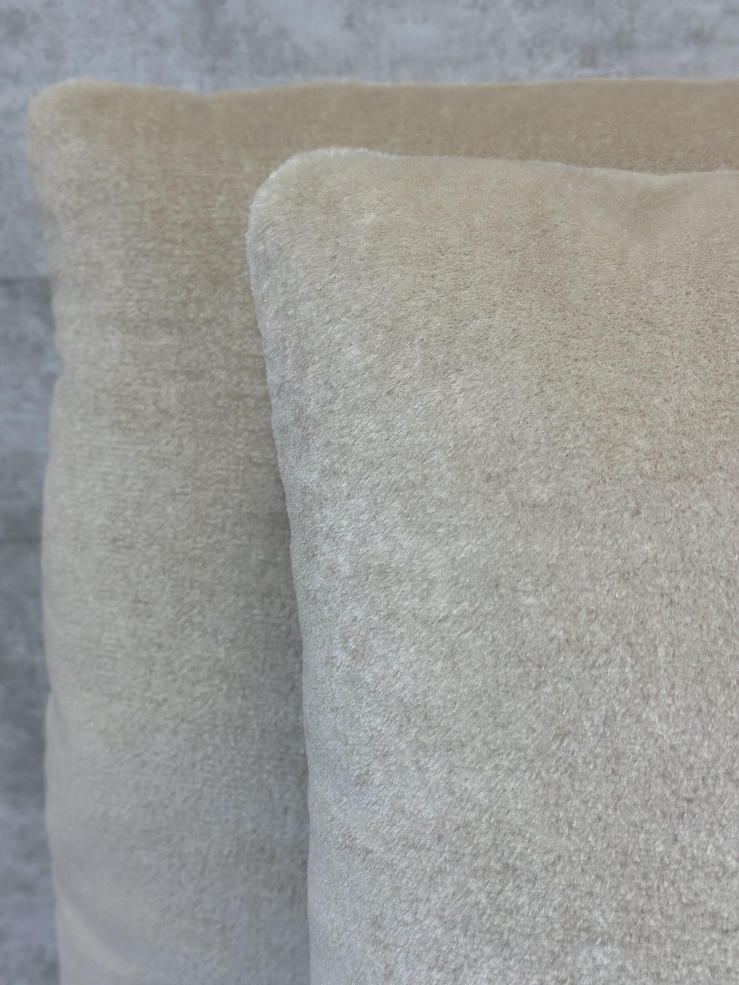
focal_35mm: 48
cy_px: 492
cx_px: 370
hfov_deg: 30.3
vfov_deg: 39.7
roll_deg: +3.4
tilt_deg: -18.2
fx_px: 1366
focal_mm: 6.86
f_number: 1.78
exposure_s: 1/295
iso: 80
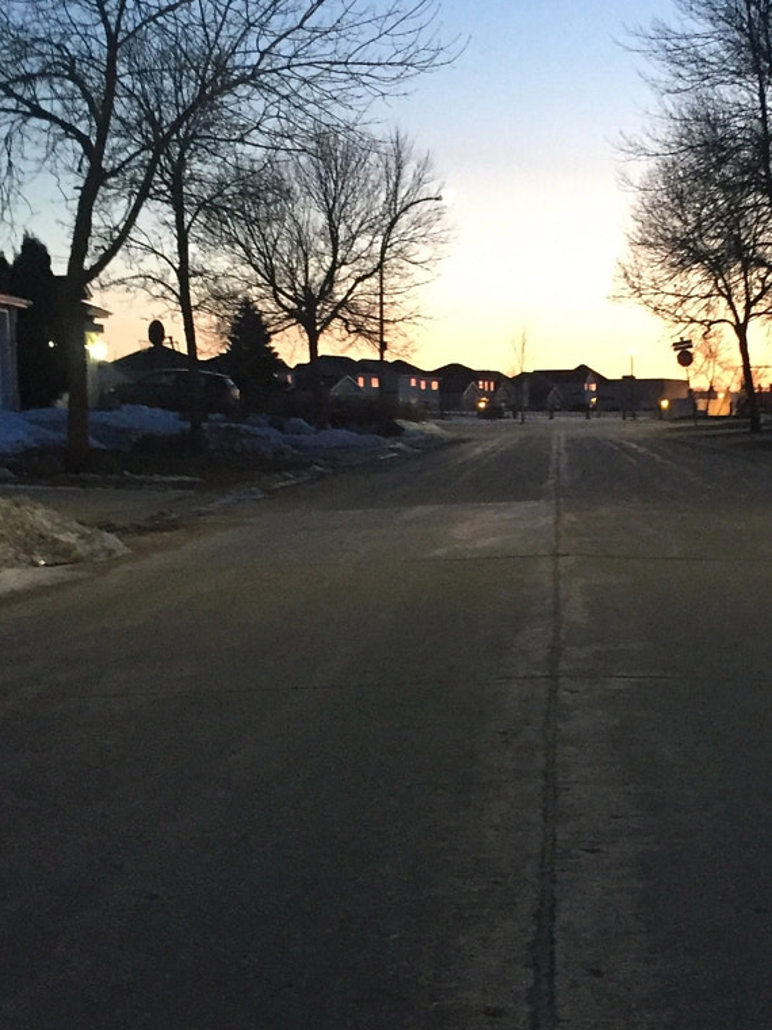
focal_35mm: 61
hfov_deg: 23.8
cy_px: 570
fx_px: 1815
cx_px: 567
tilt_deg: -4.6
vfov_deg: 31.7
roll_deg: -1.4
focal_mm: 4.15
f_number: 2.2
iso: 250
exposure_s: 1/17
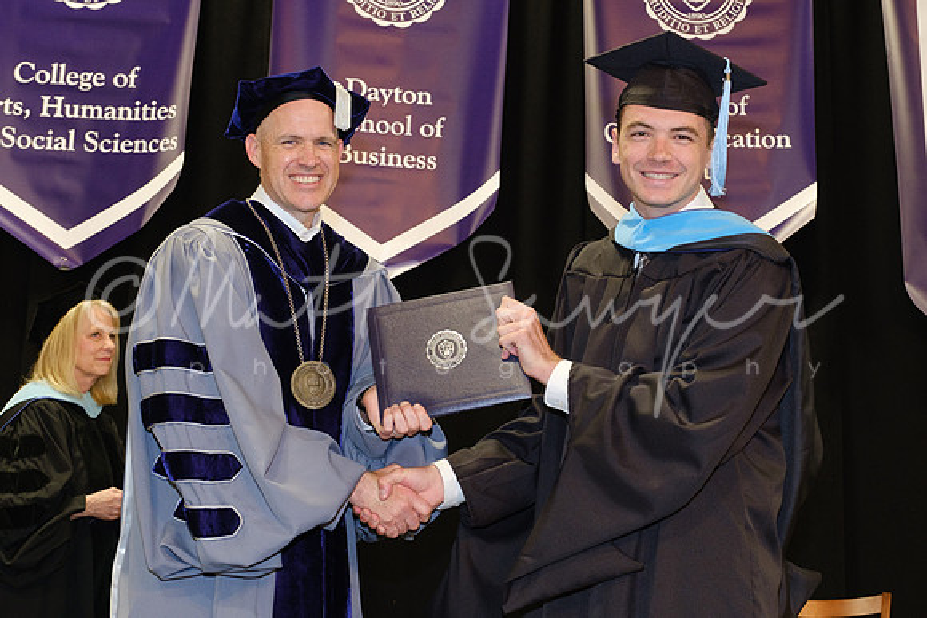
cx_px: 556
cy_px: 283
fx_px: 1353
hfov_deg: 37.7
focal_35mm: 53
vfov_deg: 25.7
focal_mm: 26.6
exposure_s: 1/125
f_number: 4
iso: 1250
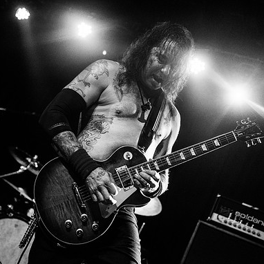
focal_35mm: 62
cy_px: 133
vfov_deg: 27.7
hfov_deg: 27.7
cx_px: 159
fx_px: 535
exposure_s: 1/320
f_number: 3.2
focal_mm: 48
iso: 3200
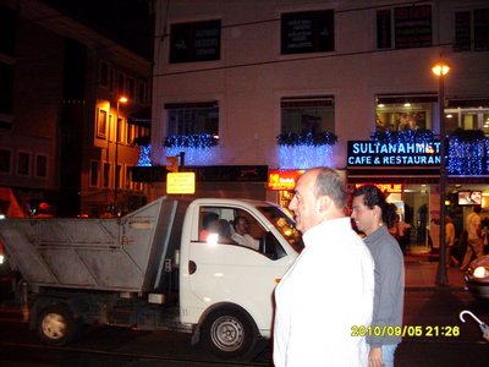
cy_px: 184
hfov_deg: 49.0
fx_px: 537
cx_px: 244
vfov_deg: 37.7
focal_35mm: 38
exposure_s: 1/45
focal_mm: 6.3
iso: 200
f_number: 2.8
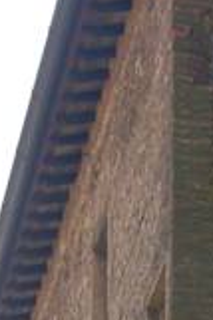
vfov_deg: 6.5
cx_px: 117
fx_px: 2553
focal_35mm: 287
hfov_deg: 4.8
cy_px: 964
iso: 400
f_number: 10
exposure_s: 1/160
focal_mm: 31
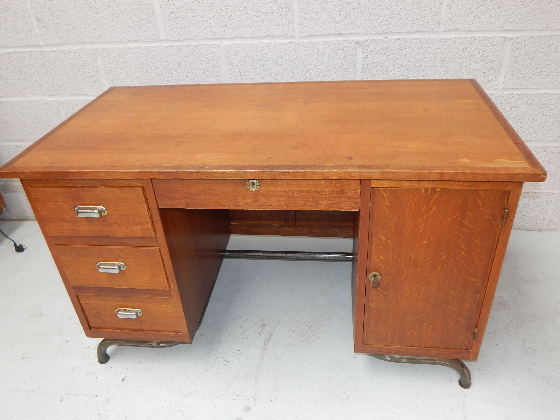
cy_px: 210
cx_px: 280
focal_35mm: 28
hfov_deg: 63.4
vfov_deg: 49.7
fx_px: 453
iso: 180
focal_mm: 5.1
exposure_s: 1/30
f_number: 3.2
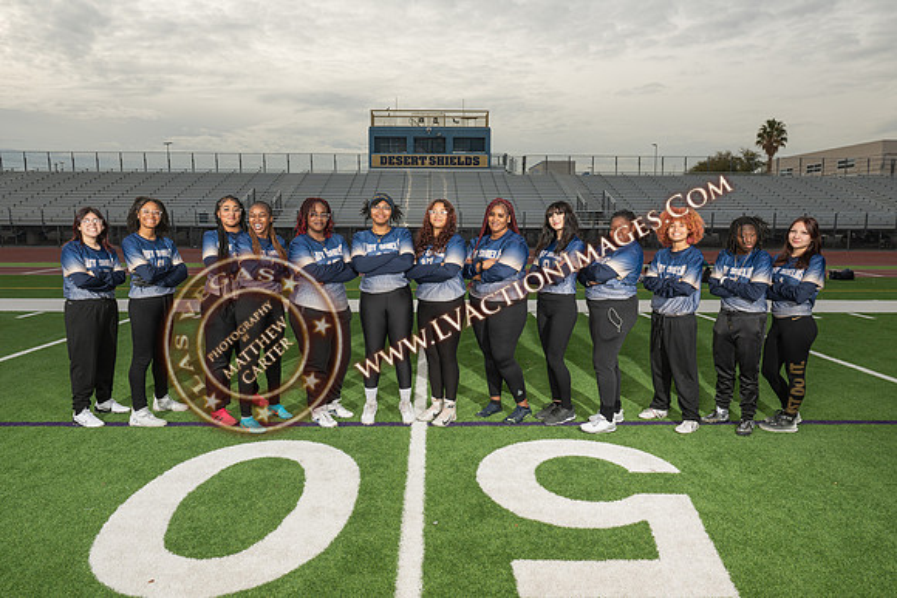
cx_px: 440
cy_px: 307
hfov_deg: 71.8
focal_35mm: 25
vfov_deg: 51.6
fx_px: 619
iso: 160
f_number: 8
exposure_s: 1/200
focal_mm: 24
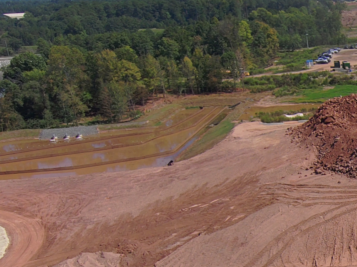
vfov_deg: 22.3
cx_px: 481
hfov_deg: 25.5
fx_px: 660
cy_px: 249
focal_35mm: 64
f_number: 2.8
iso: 101
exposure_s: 1/1542
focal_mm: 3.7
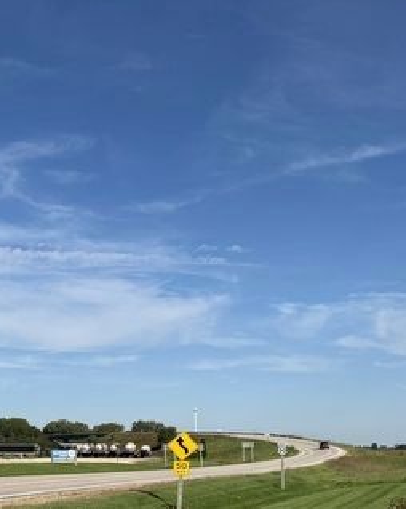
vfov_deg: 31.1
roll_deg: +0.3
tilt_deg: +1.5
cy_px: 413
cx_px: -64
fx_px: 887
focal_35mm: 59
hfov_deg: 23.8
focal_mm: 6.76
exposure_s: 1/8130
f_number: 1.78
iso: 80
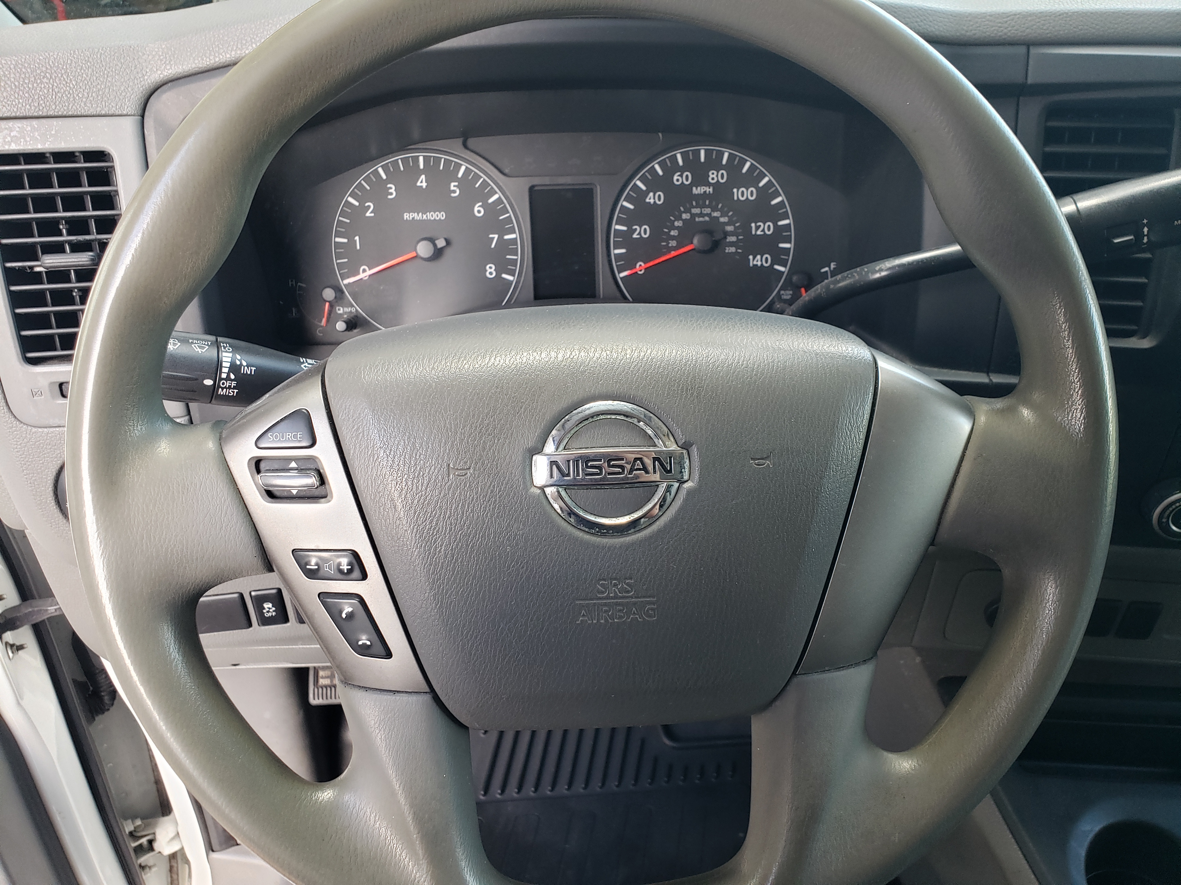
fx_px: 887
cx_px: 590
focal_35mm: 26
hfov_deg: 67.3
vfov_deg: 53.1
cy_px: 442
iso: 160
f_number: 2.4
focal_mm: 4.3
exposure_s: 1/60
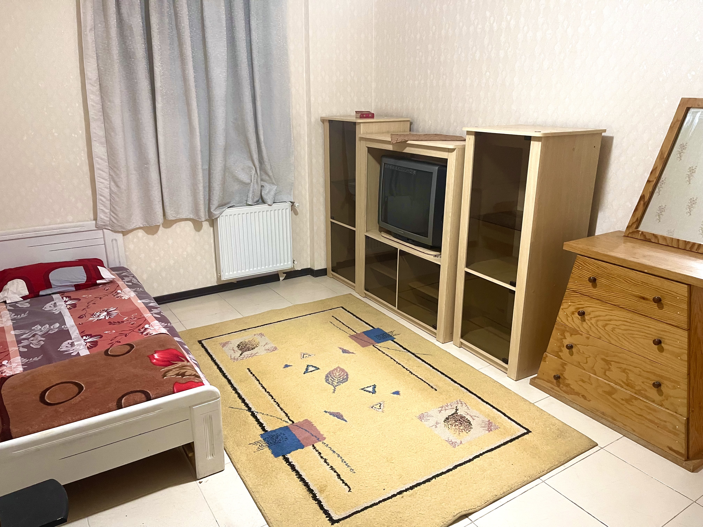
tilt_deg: -18.5
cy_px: 264
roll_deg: +0.4
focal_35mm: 26
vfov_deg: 53.1
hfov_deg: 67.3
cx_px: 352
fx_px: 528
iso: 320
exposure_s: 1/50
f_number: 1.6
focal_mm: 5.1
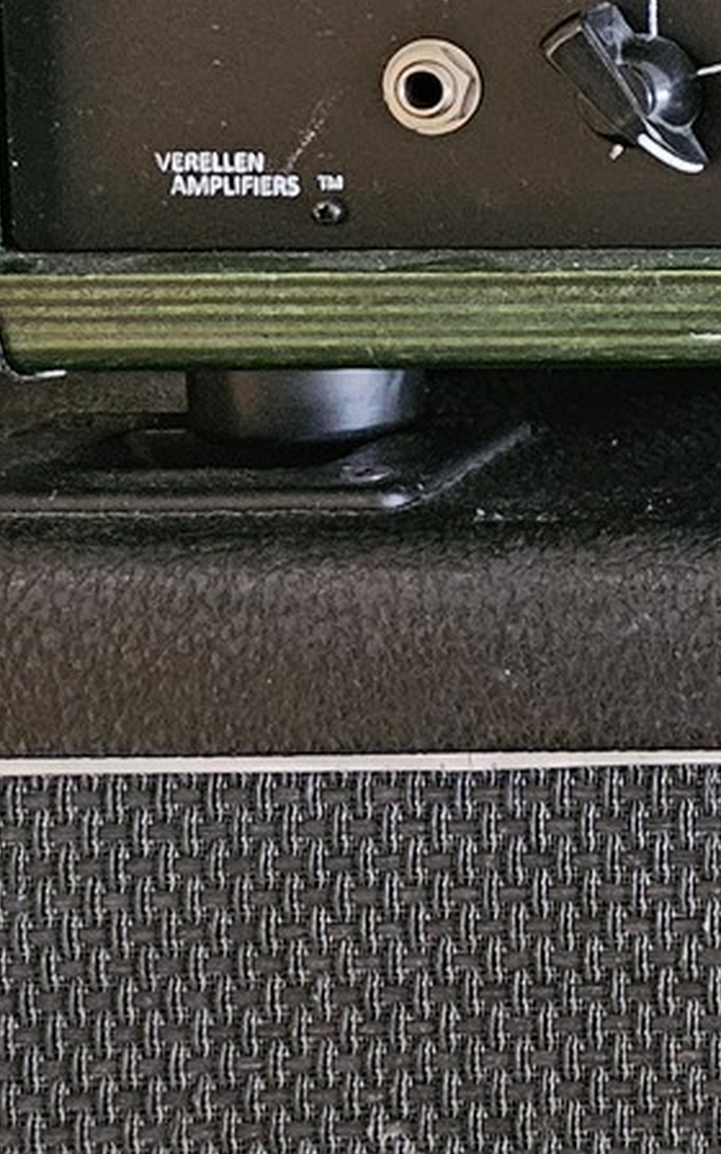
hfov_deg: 11.8
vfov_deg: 22.9
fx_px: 2735
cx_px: 1818
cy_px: 0
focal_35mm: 87
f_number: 1.8
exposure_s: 1/24
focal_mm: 5.4
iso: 1250
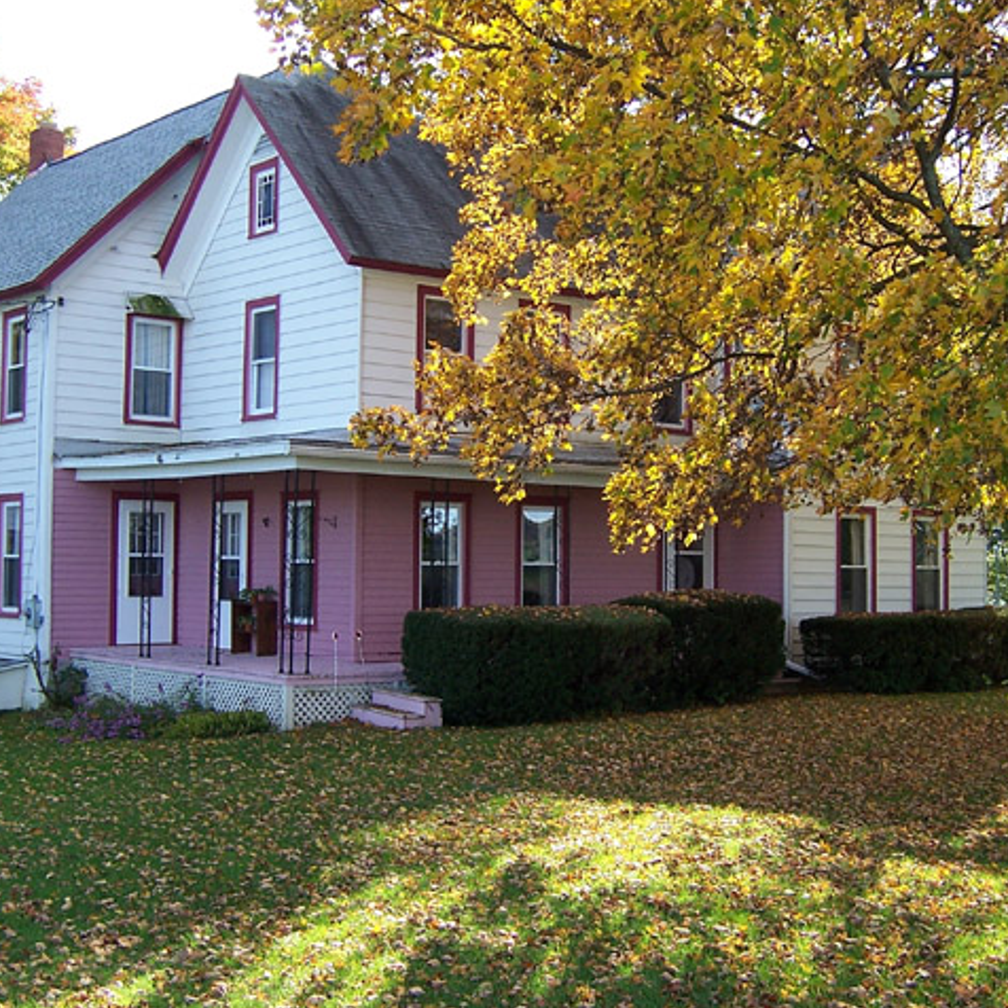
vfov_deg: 32.8
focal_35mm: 52
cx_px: 540
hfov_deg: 32.8
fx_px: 1713
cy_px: 486
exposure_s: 1/180
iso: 80
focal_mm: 6.7
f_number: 4
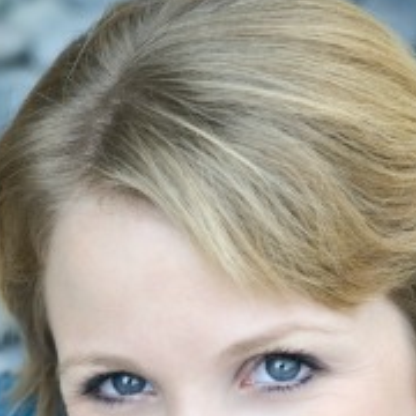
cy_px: 514
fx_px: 2461
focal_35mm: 181
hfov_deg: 9.7
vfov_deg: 9.5
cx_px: 277
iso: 320
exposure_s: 1/125
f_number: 5.6
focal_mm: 85
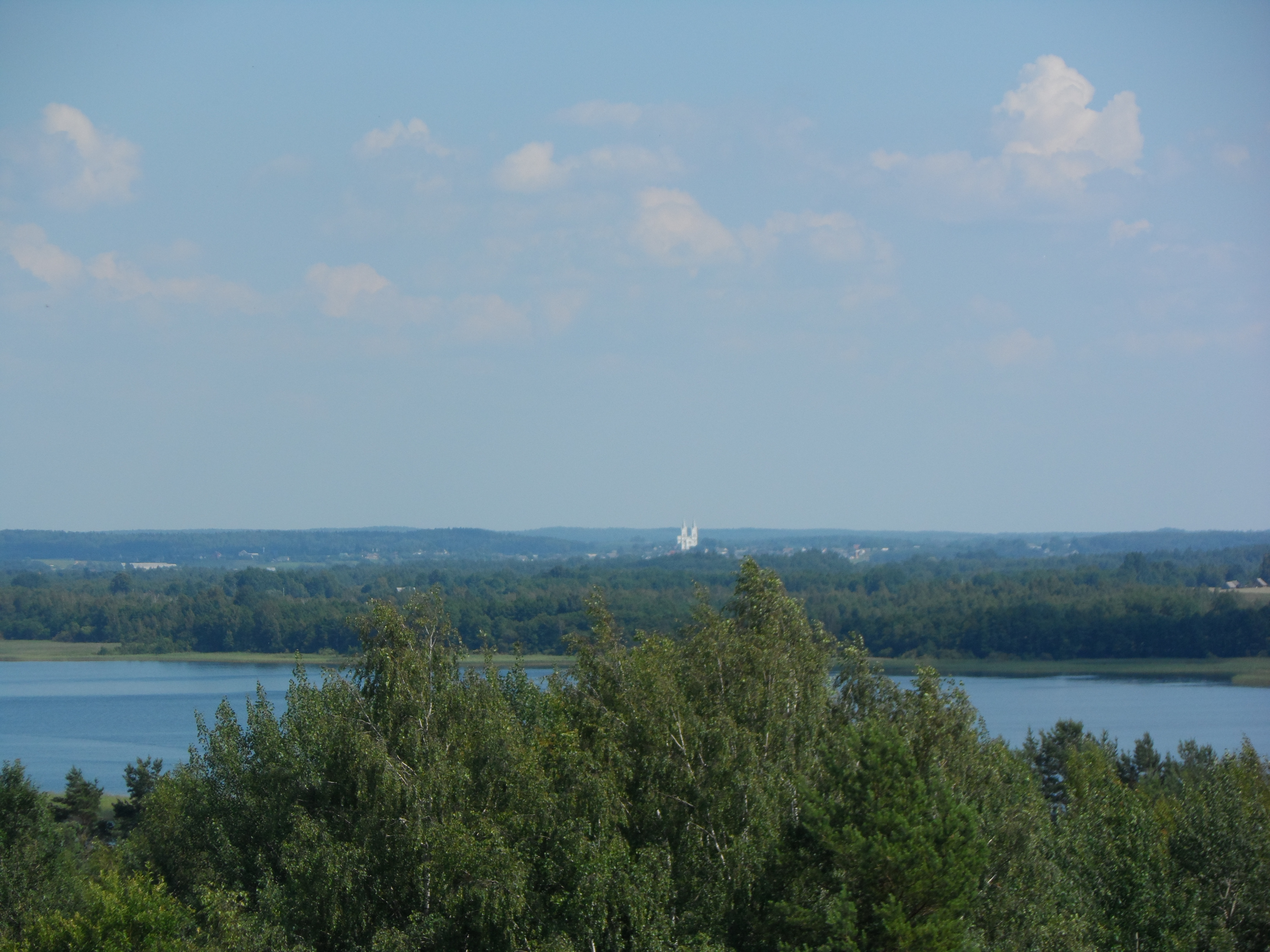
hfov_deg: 11.8
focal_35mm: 167
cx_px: 635
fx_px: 6127
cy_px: 476
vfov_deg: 8.9
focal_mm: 30.6
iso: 80
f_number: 5.3
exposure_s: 1/500
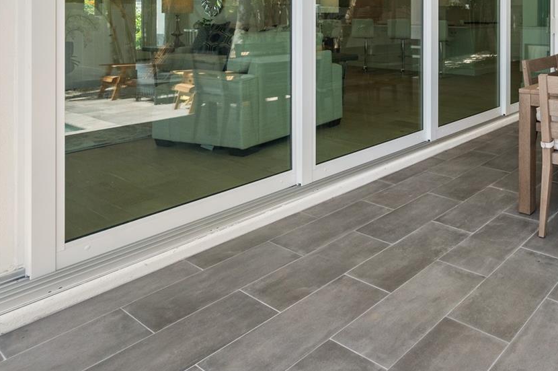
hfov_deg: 55.2
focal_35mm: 27
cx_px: 534
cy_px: 33
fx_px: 418
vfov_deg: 43.4
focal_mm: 14
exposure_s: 1/200
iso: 800
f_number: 10
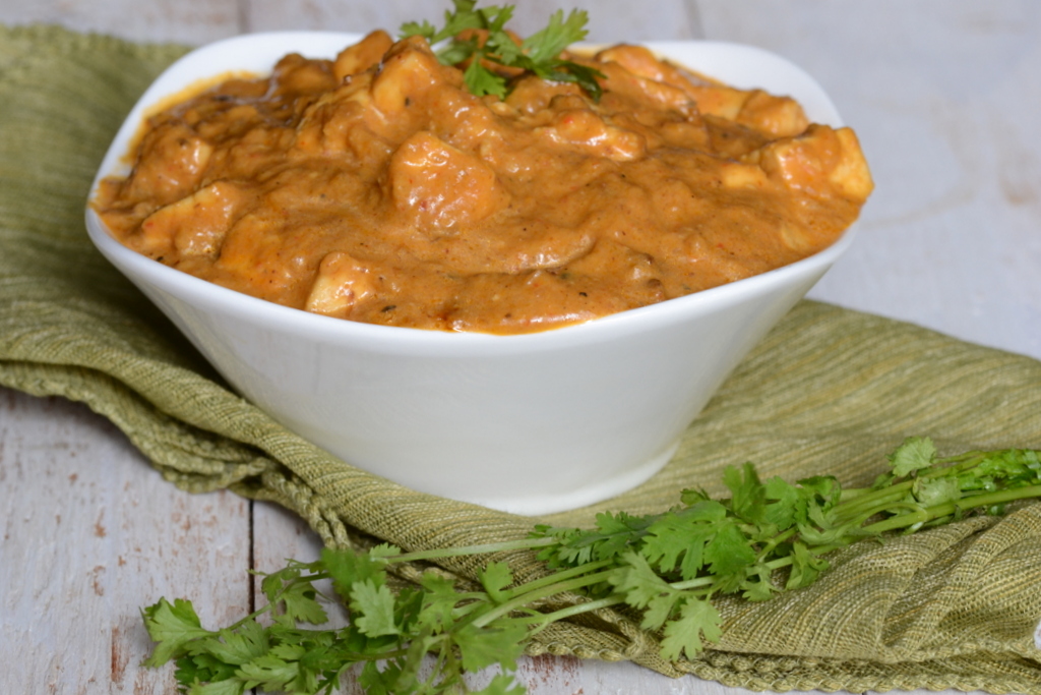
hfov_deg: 15.2
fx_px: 3904
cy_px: 348
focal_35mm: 135
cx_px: 520
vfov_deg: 10.2
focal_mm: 90
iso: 400
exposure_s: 1/20
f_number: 11
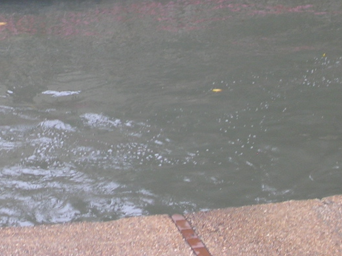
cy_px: 1
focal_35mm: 235
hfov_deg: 8.4
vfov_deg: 6.3
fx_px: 2321
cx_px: 12
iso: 50
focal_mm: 17.4
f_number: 4.9
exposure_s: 1/48.1
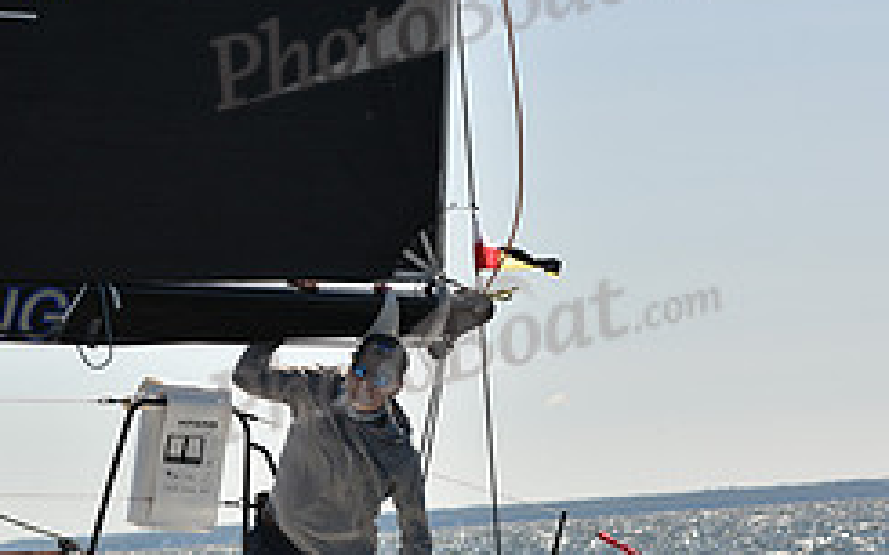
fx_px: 4675
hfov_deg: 10.8
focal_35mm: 193
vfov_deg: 6.8
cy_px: 589
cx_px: 25
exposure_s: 1/800
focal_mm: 80
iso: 250
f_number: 5
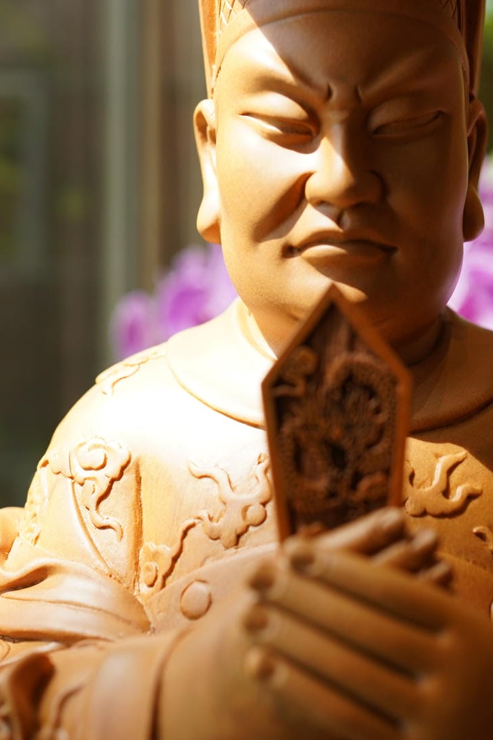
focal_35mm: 58
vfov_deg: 34.3
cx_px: 336
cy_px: 287
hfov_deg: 23.3
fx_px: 1191
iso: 640
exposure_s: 1/640
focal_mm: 35
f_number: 5
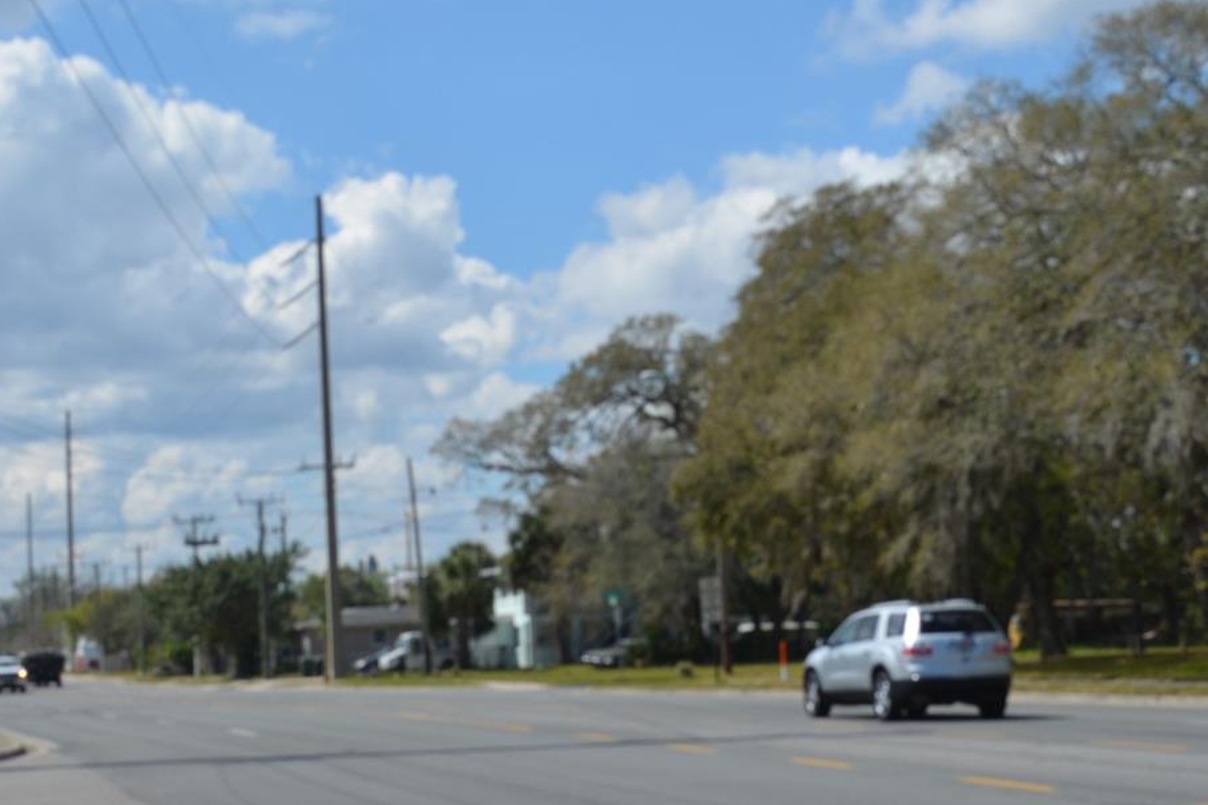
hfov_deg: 27.3
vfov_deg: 18.3
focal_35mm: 74
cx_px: 623
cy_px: 583
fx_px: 2482
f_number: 8
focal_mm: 28
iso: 100
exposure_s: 1/250
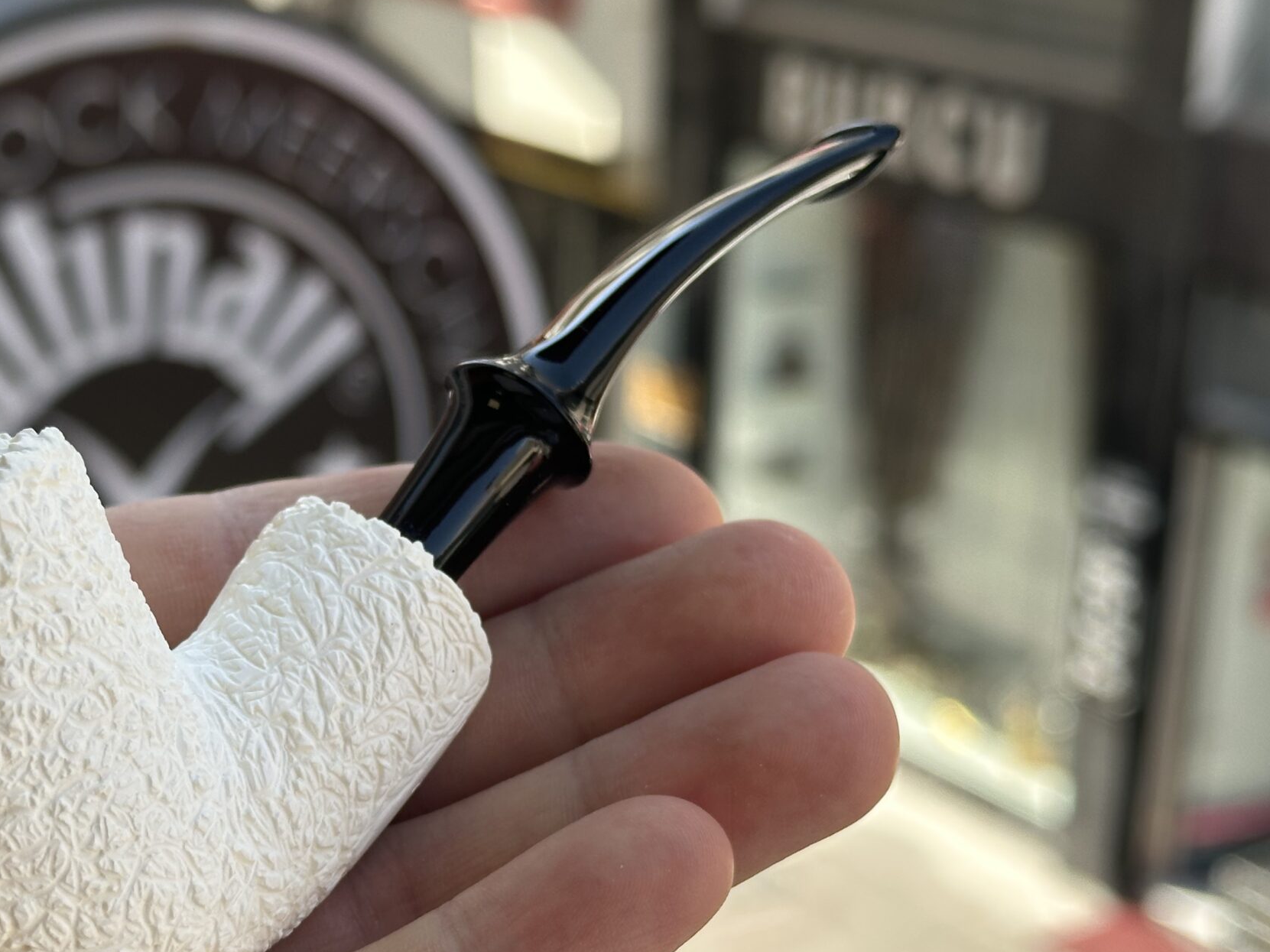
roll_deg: -0.2
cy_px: 592
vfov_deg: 19.9
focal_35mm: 74
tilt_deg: -19.7
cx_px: 328
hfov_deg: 26.0
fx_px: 2714
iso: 64
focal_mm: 6.86
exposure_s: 1/797
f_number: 1.78
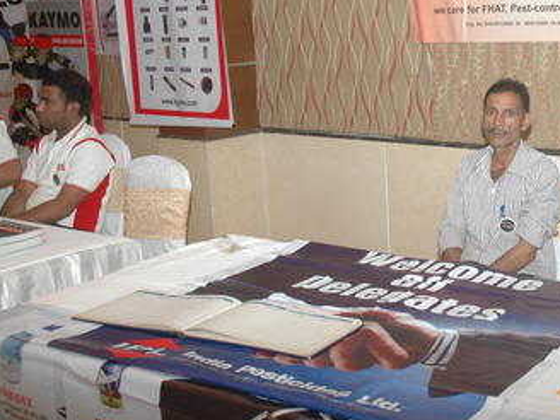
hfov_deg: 31.9
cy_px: 190
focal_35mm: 58
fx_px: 938
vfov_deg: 25.2
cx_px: 481
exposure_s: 1/60
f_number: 4.5
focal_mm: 22
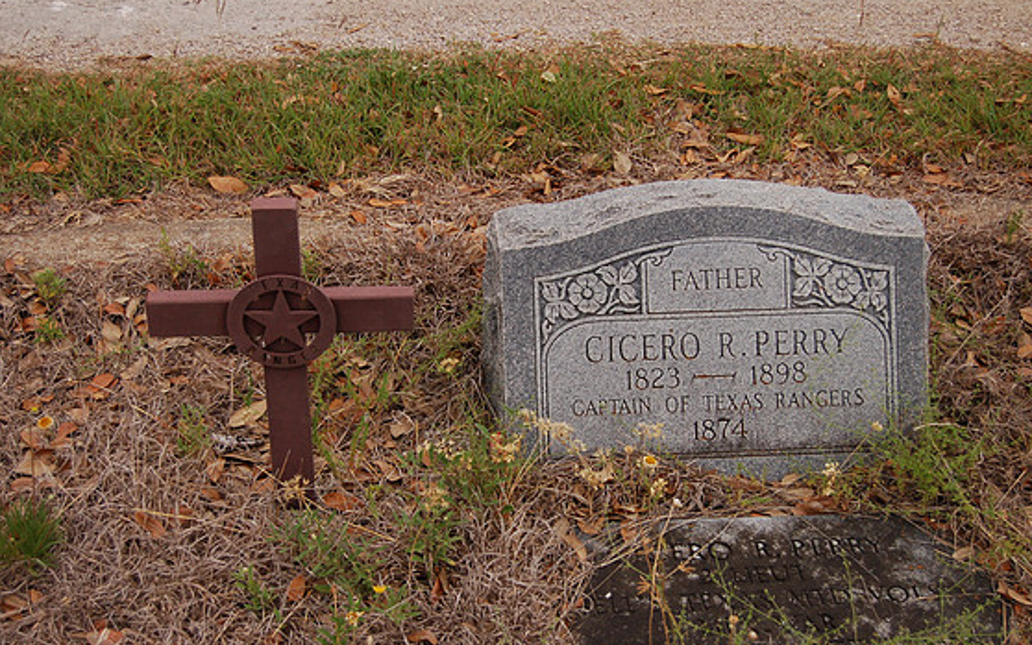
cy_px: 347
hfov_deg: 37.5
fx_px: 1519
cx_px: 514
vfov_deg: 24.0
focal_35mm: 54
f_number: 4.5
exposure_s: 1/320
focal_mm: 34
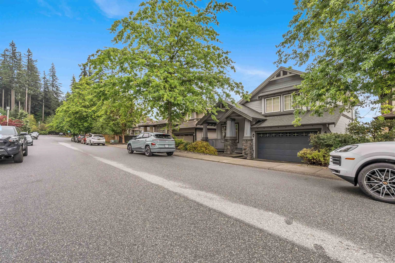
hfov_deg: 100.4
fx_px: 165
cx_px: 198
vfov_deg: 77.3
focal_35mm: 15
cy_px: 132
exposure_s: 1/80
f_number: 8
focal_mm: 10
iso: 125
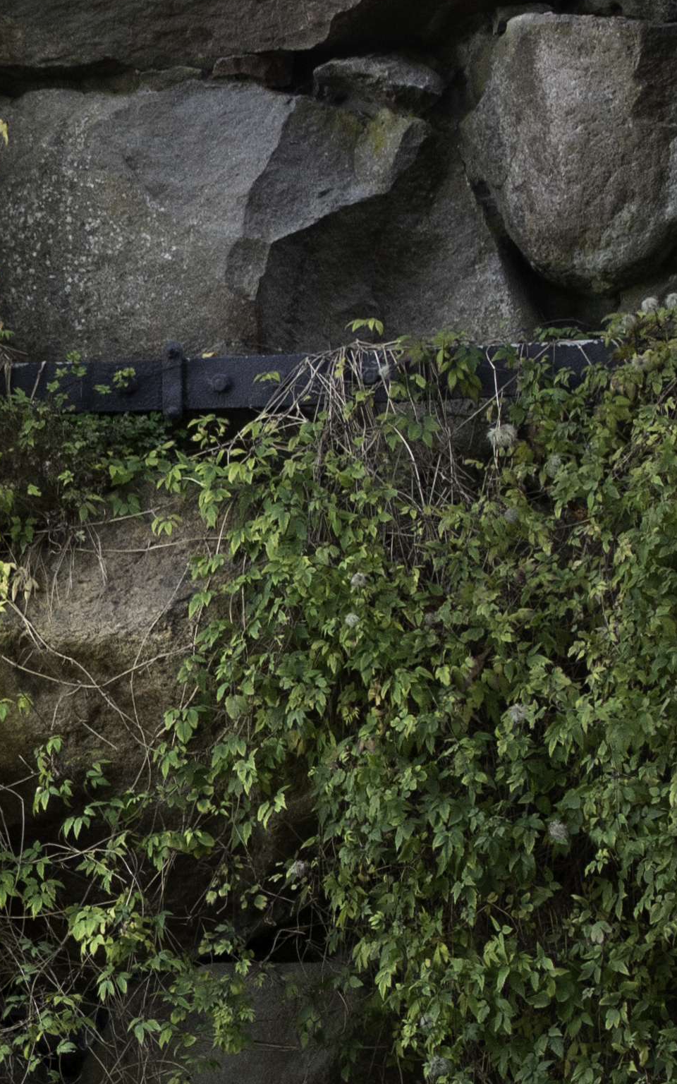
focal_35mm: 277
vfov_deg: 7.6
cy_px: 874
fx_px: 8177
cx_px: -987
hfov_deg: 4.6
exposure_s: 1/400
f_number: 2.8
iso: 500
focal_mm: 70
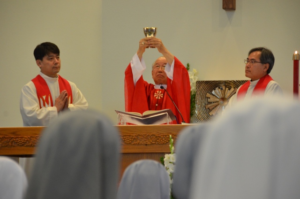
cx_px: 150
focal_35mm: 202
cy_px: 100
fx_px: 1684
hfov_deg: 10.2
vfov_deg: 6.8
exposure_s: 1/60
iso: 1600
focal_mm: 135
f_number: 5.6
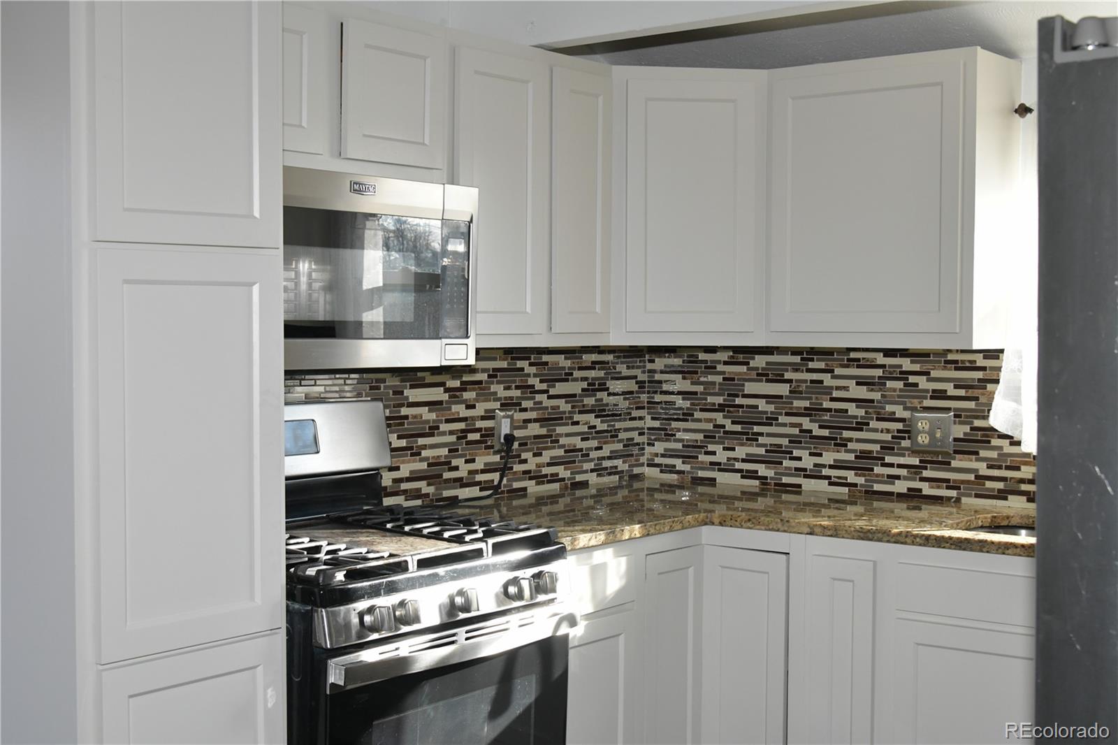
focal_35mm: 48
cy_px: 372
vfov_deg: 28.1
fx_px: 1490
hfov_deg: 41.1
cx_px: 559
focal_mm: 48
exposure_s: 1/250
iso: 3200
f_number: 11
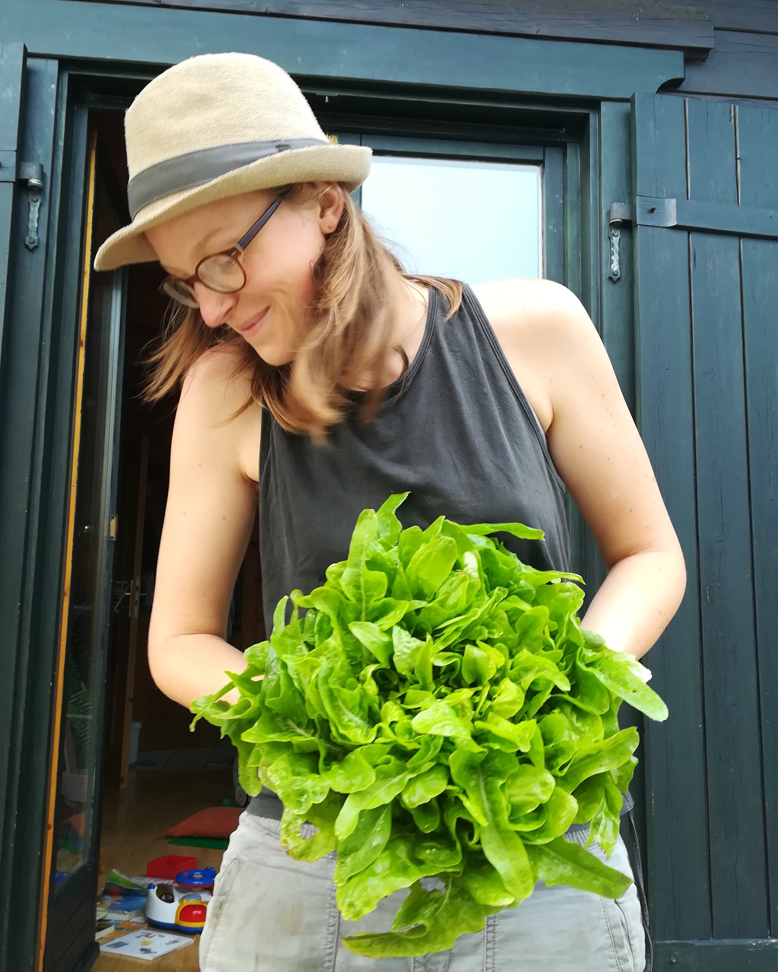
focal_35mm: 32
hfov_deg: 45.8
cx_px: 389
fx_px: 921
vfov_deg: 55.7
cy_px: 486
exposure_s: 1/40
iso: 80
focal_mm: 3.83
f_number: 2.2
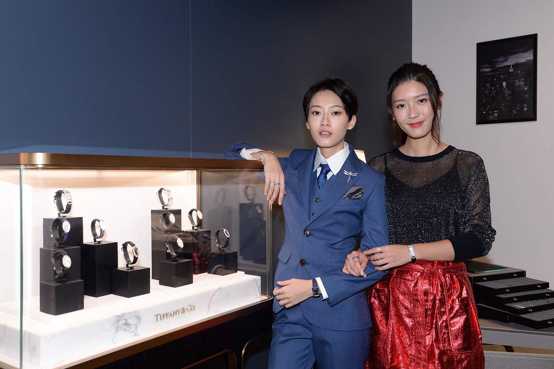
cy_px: 184
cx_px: 277
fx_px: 492
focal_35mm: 32
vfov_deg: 41.1
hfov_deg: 58.7
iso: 2000
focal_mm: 32
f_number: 10
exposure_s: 1/160
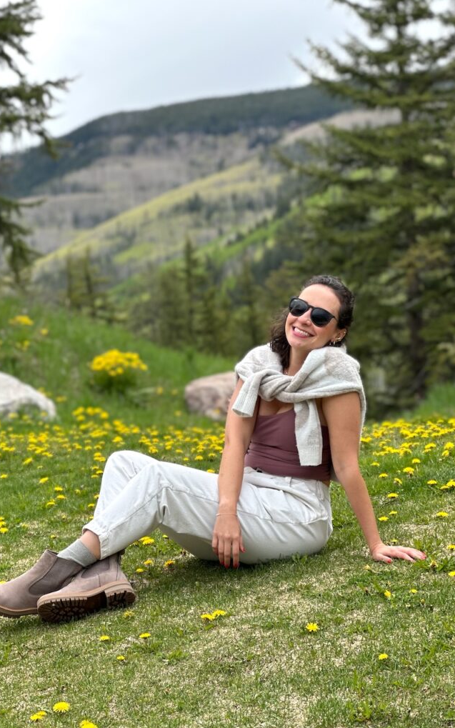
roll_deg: +2.0
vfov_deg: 25.2
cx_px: 196
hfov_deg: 15.9
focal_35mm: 82
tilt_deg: +4.1
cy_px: 364
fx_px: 1627
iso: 32
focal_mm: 9
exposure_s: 1/339
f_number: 2.8
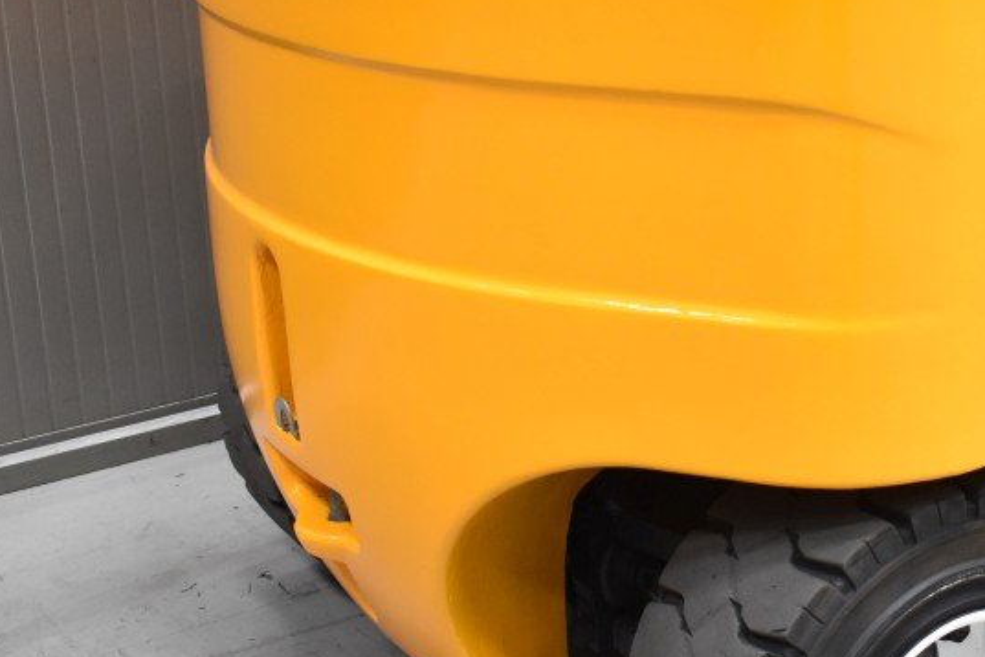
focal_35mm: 77
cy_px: 312
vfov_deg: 17.7
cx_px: 798
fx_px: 2110
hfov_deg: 25.8
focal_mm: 23
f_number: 4.5
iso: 1250
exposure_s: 1/60
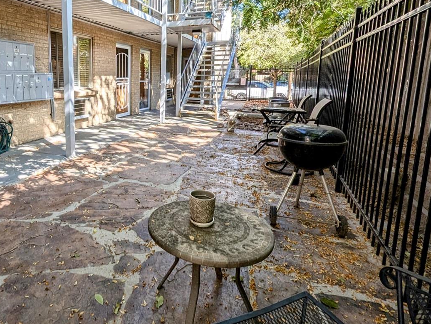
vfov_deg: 64.2
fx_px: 249
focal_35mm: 20
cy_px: 104
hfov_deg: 76.3
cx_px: 113
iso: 41
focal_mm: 1.95
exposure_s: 1/245
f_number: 2.2
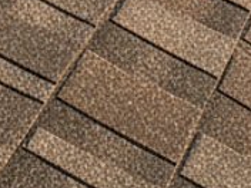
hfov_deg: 12.0
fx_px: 1189
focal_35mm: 164
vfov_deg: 8.2
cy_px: -286
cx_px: 188
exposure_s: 1/748
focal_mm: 6.8
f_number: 1.78
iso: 275
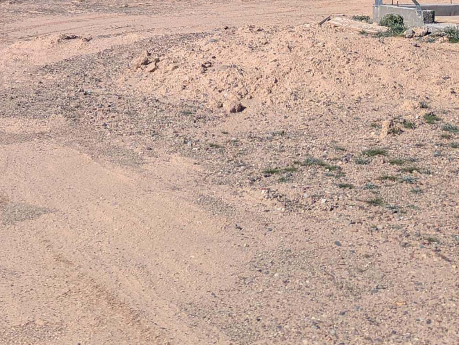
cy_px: -64
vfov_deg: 19.6
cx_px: 51
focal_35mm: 71
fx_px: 943
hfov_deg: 26.5
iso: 55
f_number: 1.85
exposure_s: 1/3236
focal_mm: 6.81
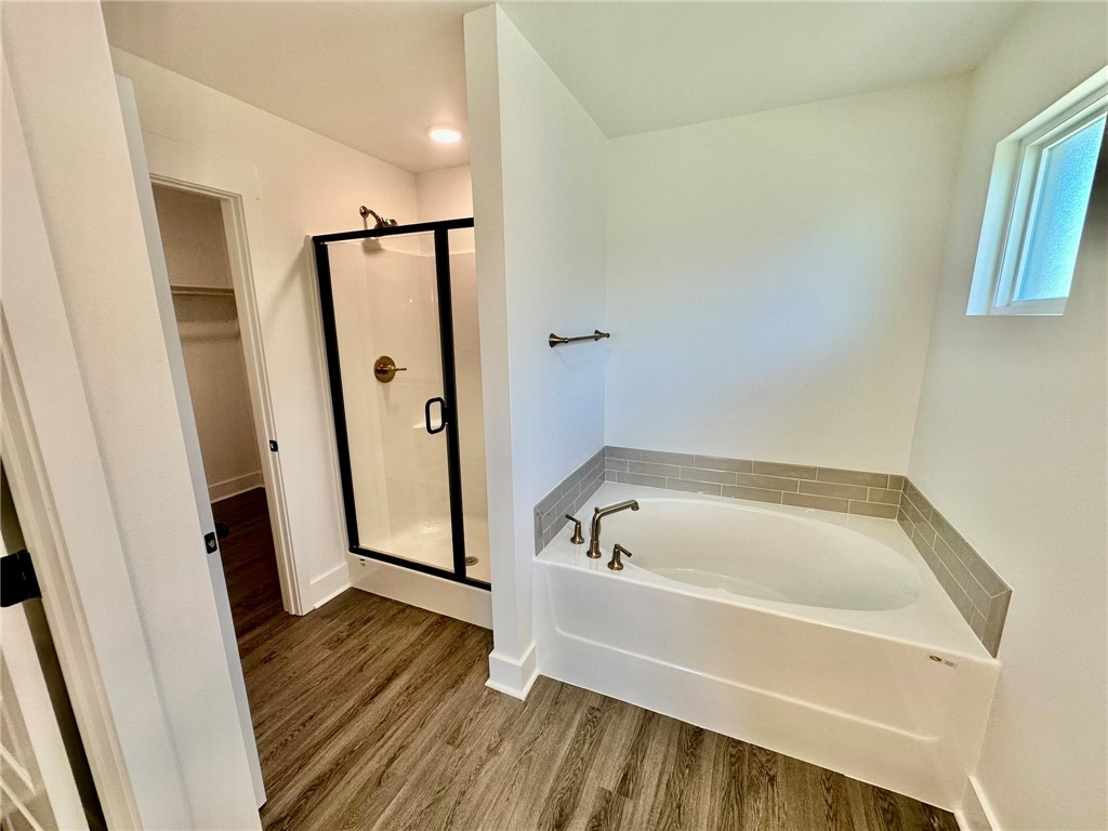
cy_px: 416
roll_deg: +1.1
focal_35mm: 14
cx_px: 554
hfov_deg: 102.1
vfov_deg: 85.7
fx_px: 448
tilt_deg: -11.4
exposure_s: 1/120
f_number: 2.2
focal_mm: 2.22
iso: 125
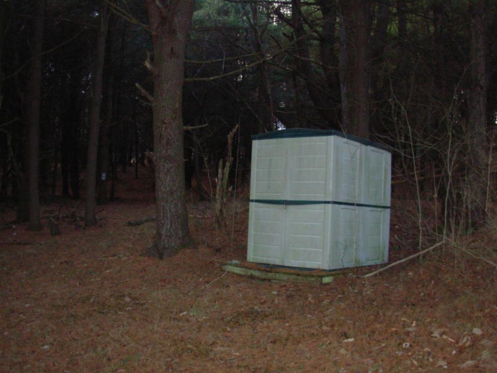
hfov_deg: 49.0
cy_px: 186
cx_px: 248
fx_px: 546
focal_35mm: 38
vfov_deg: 37.7
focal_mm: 6.3
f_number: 2.9
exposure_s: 1/128
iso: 200
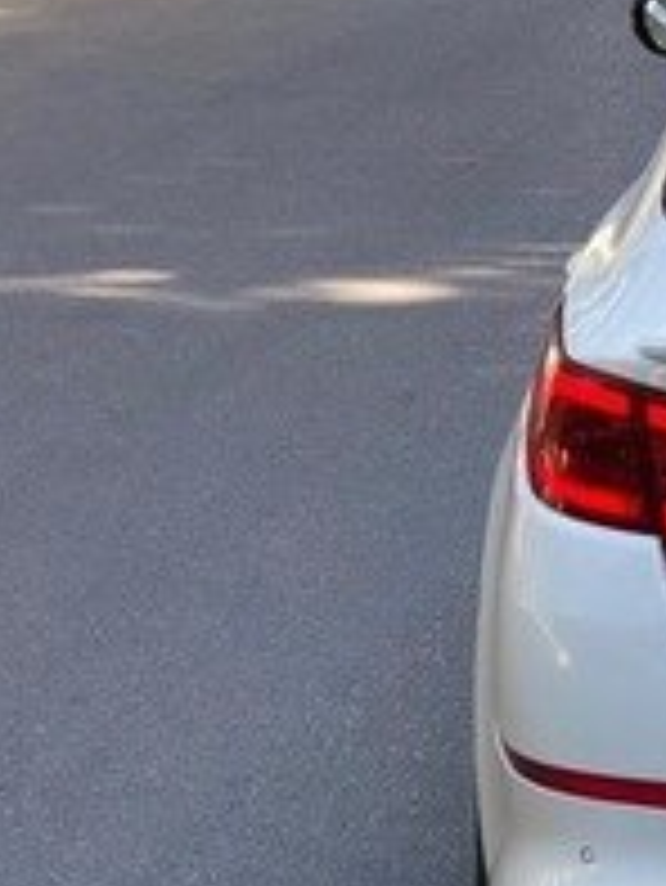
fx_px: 4459
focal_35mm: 174
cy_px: 394
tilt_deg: -12.1
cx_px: 1246
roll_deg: -0.9
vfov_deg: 11.4
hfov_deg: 8.2
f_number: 2.4
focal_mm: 6
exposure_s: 1/105
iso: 16
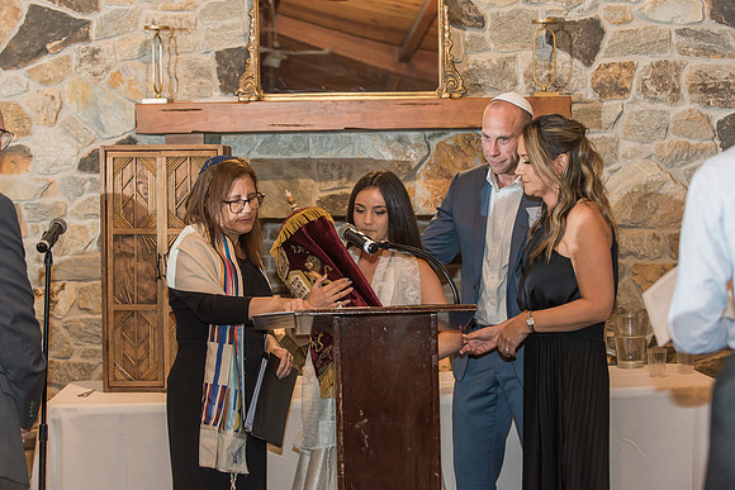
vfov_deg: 16.5
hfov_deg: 24.5
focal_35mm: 83
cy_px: 242
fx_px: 1695
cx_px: 366
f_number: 4
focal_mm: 80
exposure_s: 1/125
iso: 1250
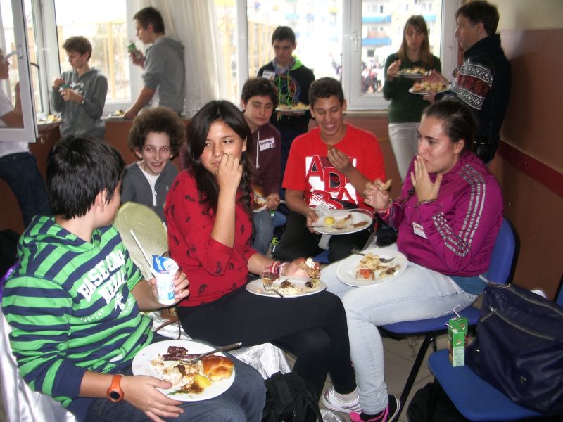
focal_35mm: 35
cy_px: 211
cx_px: 282
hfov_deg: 52.6
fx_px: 569
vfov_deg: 40.7
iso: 100
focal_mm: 5.8
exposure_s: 1/40
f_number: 2.6
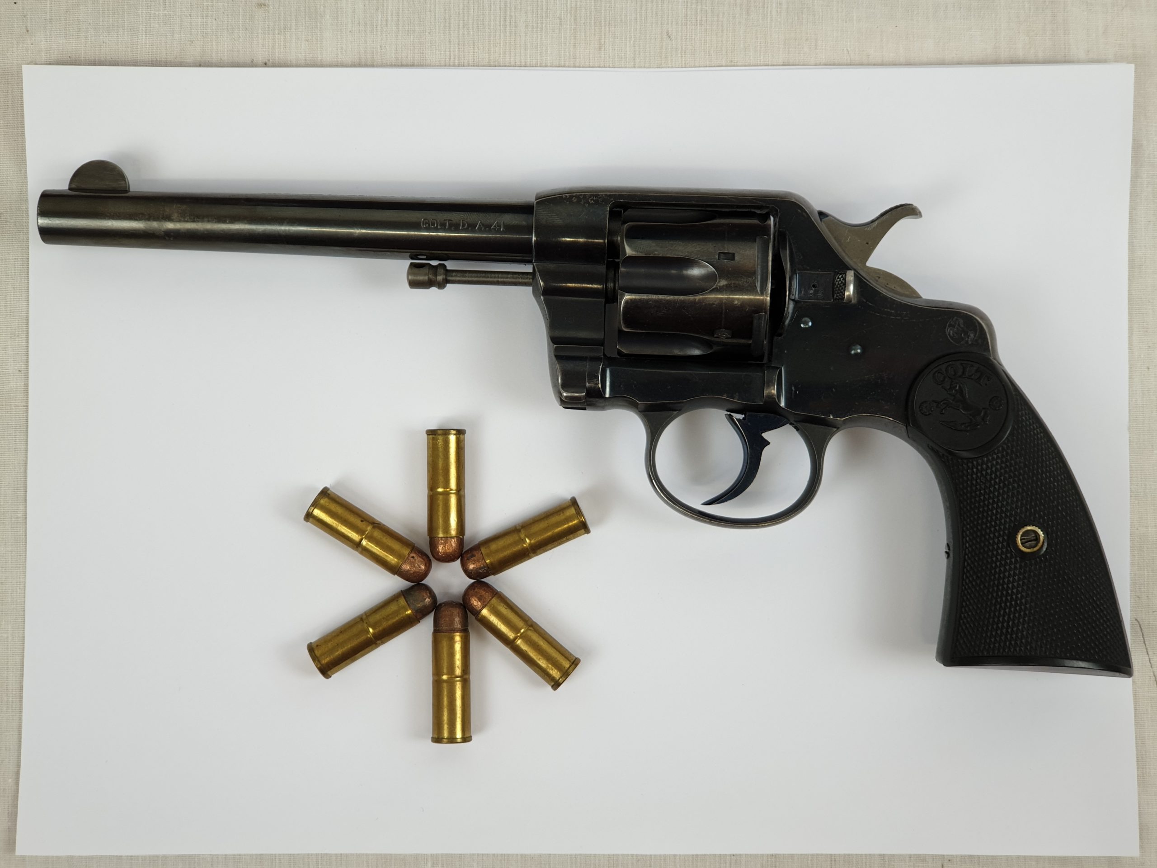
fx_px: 1738
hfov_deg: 36.8
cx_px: 578
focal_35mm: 52
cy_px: 434
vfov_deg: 28.0
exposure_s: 1/33
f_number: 2.4
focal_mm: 6
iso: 100
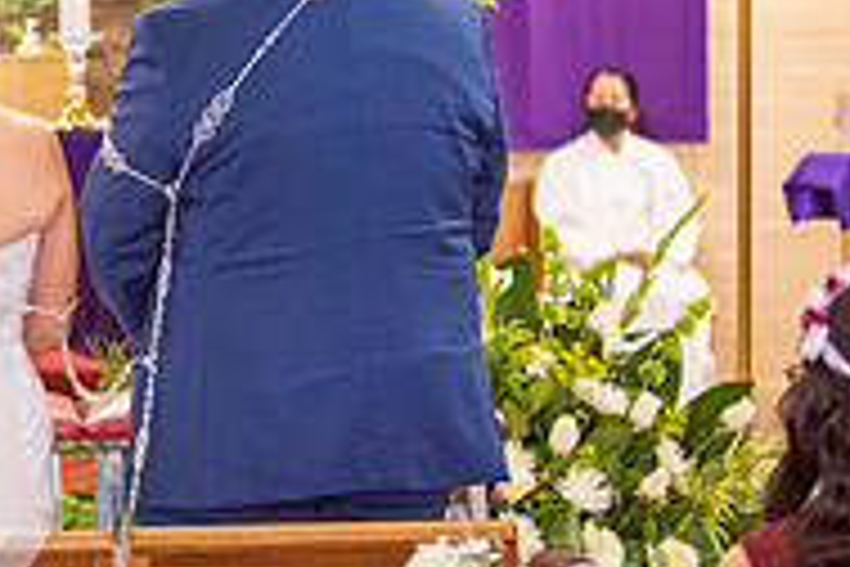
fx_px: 5808
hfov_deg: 8.2
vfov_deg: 5.6
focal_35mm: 246
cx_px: -360
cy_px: 34
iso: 2000
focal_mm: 80
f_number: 2.8
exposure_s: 1/160
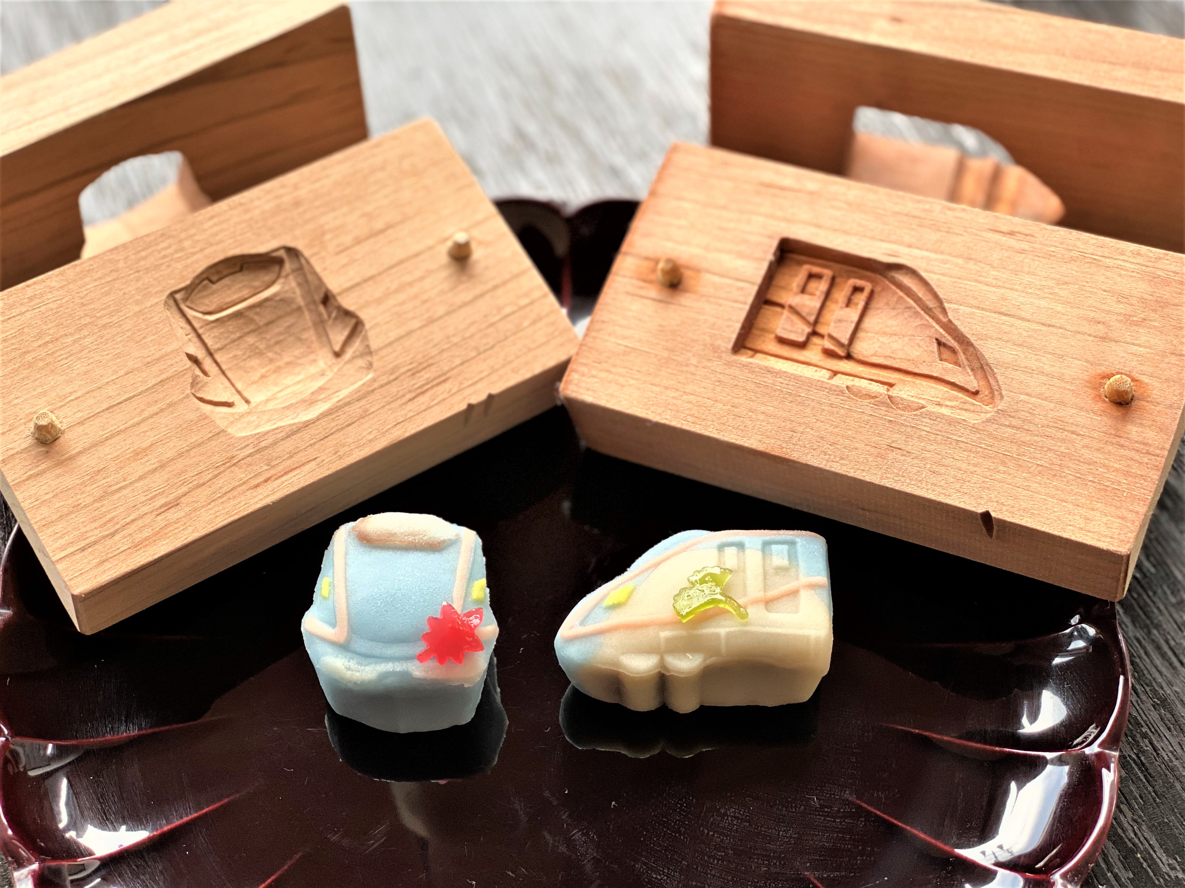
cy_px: 444
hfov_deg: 36.8
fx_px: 1780
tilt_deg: -55.3
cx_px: 592
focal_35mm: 52
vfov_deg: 28.0
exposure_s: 1/122
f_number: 2
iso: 100
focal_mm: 6
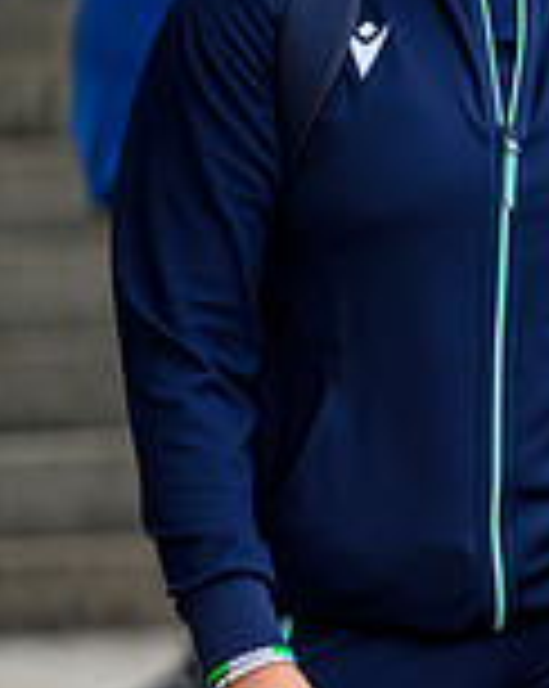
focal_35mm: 738
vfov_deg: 2.6
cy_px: 346
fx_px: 15019
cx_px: 1673
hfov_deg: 2.1
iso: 500
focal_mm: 160
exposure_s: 1/800
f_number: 3.2
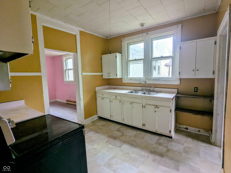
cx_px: 116
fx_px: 107
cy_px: 86
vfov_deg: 78.1
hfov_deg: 94.5
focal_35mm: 16
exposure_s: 1/60
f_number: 2.2
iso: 69
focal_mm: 2.35
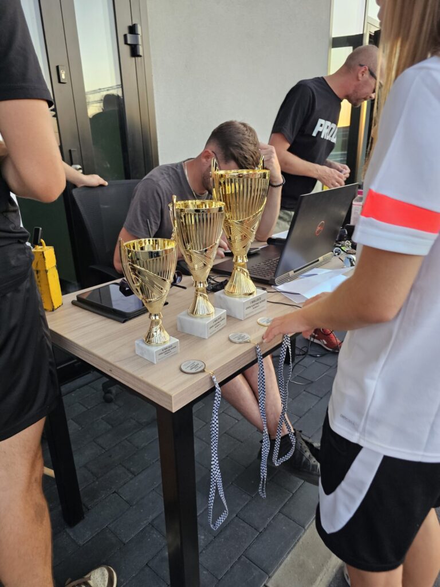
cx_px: 220
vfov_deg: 73.9
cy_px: 294
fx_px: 390
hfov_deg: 58.9
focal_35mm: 23
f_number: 1.7
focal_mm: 6.3
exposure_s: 1/142
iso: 250
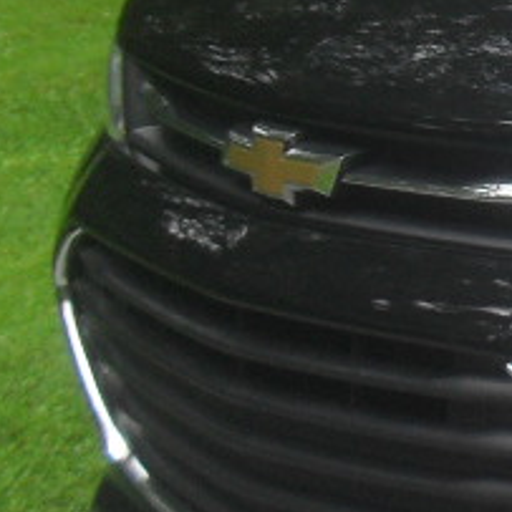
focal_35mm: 156
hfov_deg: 9.7
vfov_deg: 11.2
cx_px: 1279
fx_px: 2610
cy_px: 154
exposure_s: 1/350
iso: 100
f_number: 3.2
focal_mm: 6.3
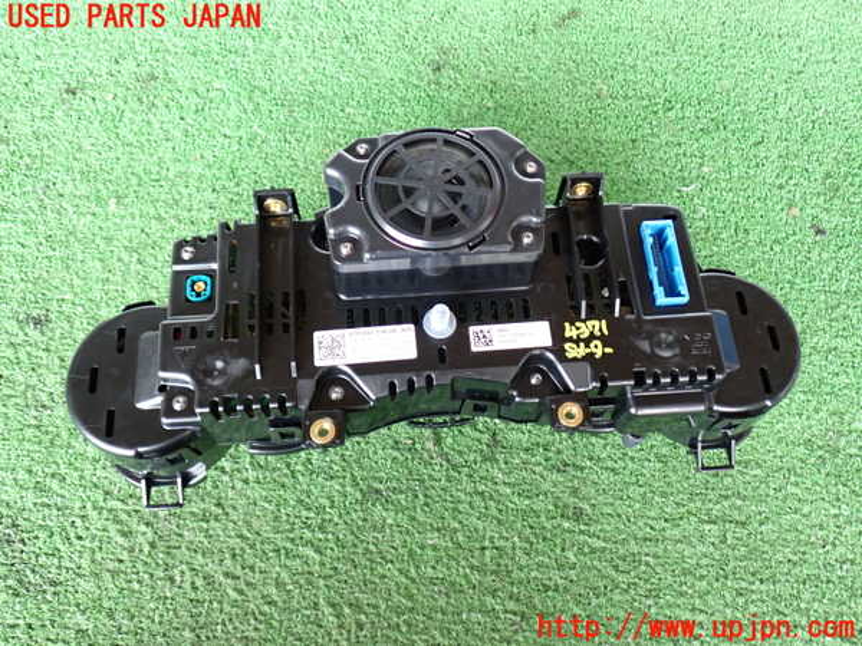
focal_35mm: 32
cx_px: 431
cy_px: 323
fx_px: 797
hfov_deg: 56.8
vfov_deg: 44.2
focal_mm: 5.79
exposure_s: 1/30
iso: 500
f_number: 2.4
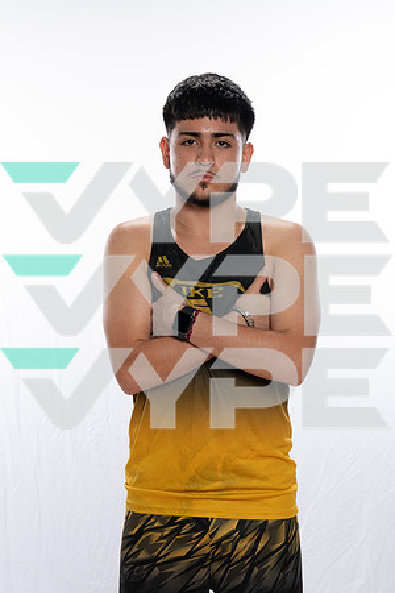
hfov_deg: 19.5
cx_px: 198
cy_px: 296
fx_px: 1152
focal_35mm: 70
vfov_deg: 28.8
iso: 1250
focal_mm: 70
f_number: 11
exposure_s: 1/250
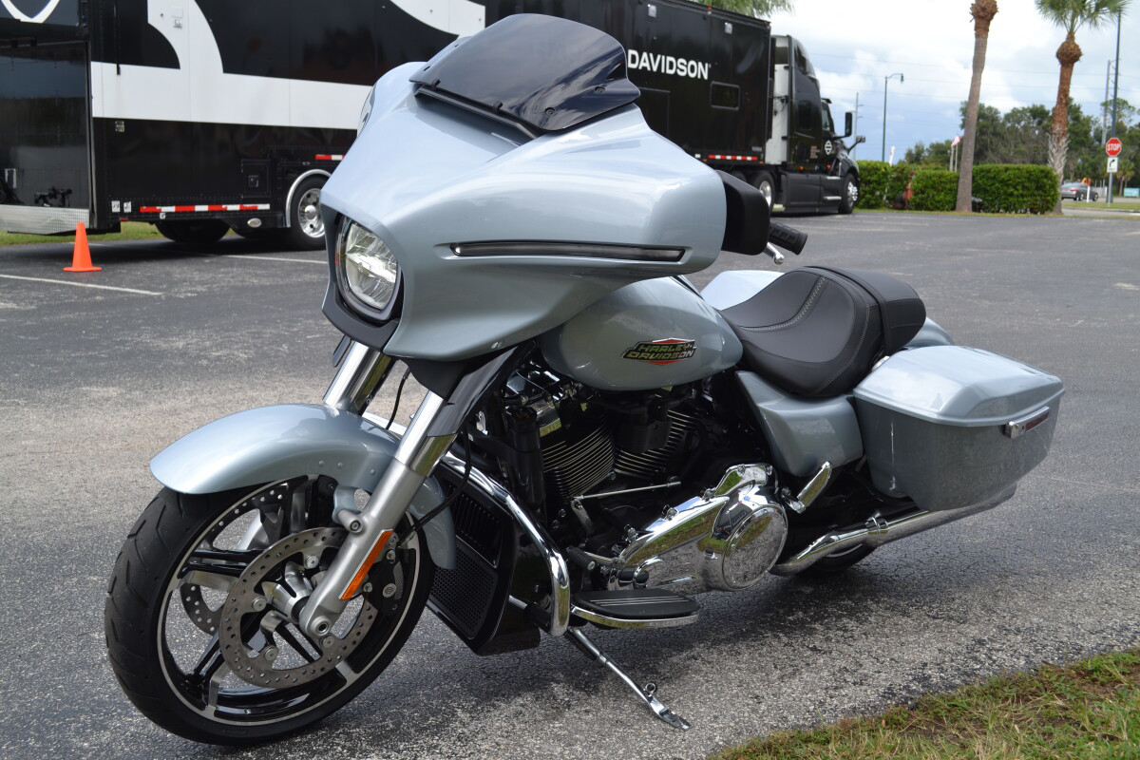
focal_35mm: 39
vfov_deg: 34.2
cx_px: 570
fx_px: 1235
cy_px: 380
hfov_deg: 49.6
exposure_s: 1/200
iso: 100
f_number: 7.1
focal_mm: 26
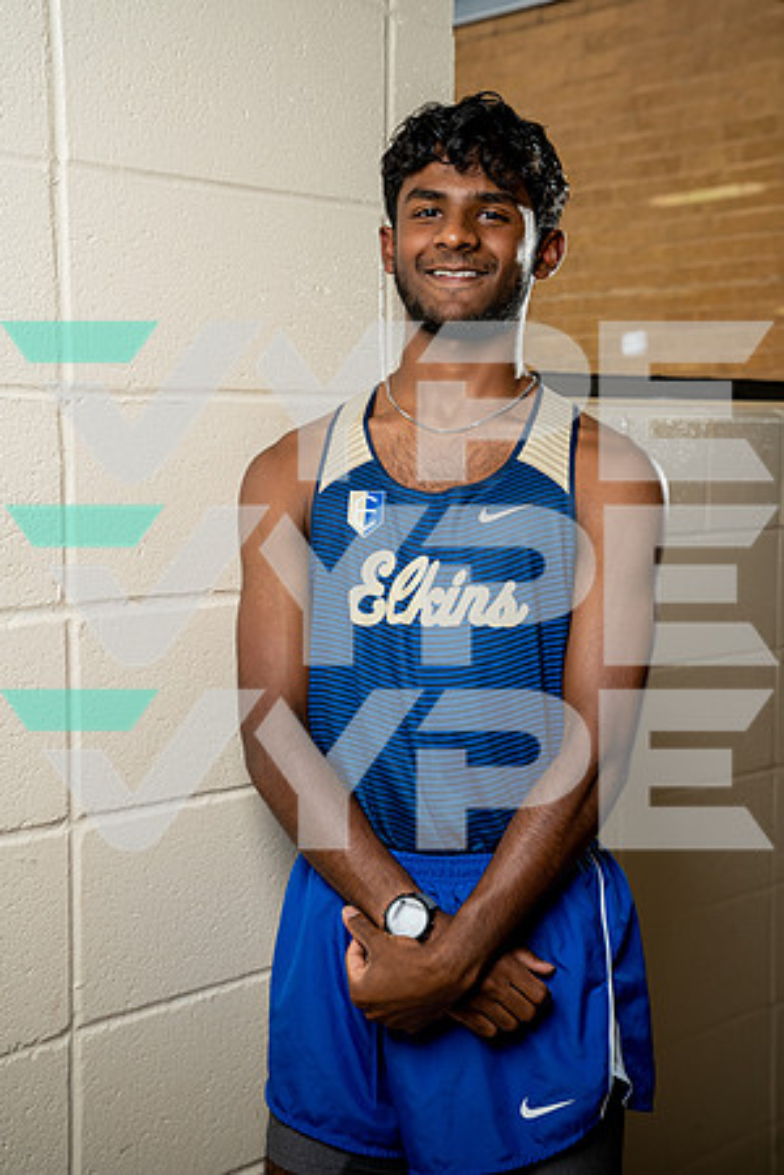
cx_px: 392
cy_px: 588
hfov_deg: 27.0
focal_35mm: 50
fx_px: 1633
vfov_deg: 39.6
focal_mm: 50
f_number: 5.6
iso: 320
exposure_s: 1/250
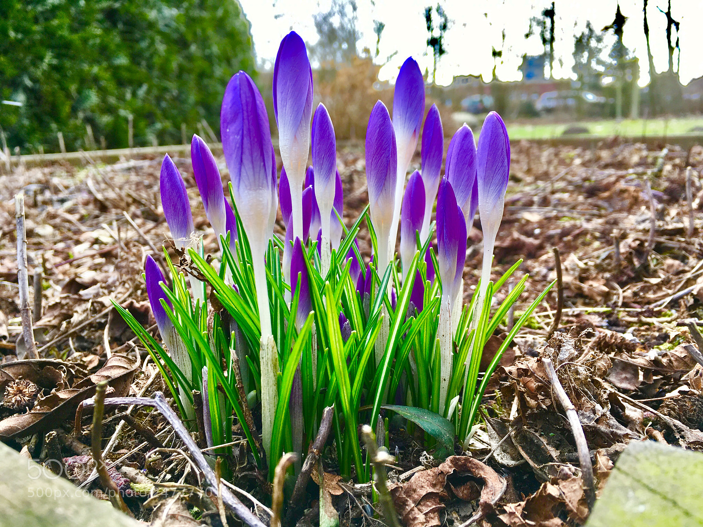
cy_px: 264
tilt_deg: -12.4
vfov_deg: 48.2
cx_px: 352
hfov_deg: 61.7
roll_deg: +3.1
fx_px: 589
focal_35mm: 29
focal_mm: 4.15
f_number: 2.2
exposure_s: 1/114
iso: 25
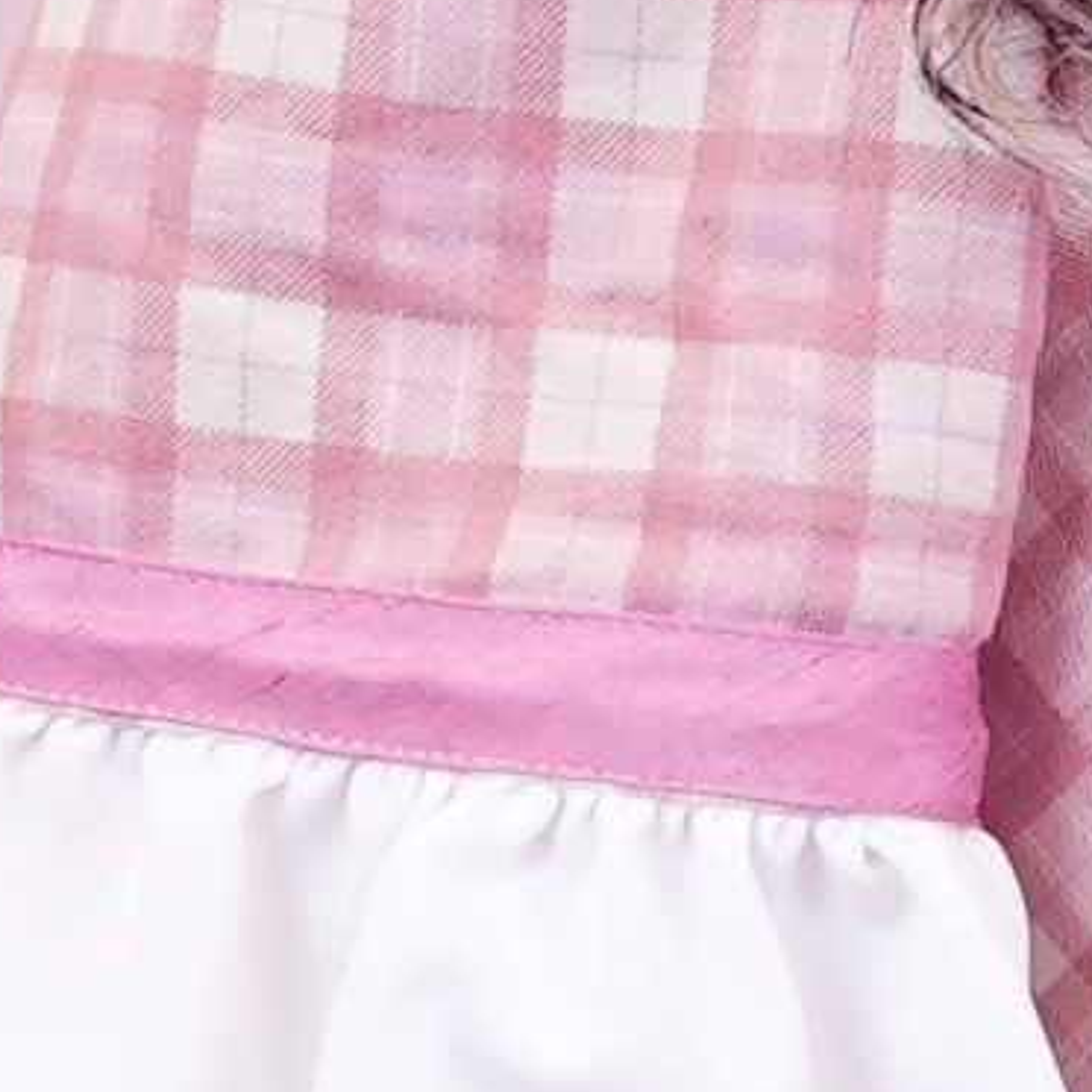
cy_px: 352
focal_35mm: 291
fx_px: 10386
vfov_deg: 6.0
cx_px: 2985
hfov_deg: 5.7
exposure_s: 1/100
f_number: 2.8
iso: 200
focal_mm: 30
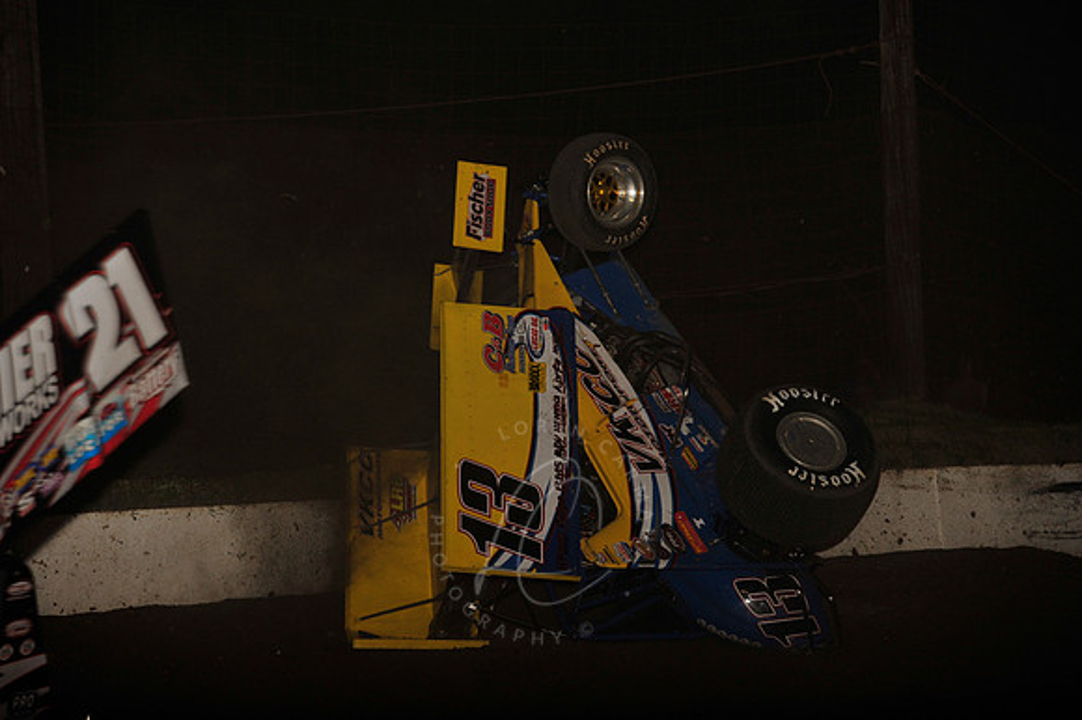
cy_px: 360
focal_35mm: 170
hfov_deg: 12.1
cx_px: 541
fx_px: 5106
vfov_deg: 8.1
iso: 800
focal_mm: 170
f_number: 6.3
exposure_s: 1/320
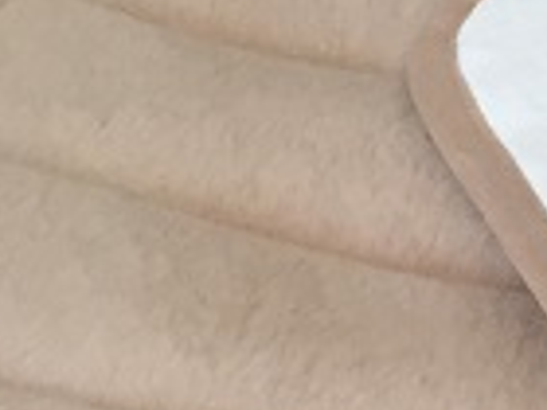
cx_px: 1028
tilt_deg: -43.1
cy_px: 508
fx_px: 2623
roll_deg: +3.3
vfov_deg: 8.8
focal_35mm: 166
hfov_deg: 11.0
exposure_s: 1/33
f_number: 2.2
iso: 40
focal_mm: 4.15
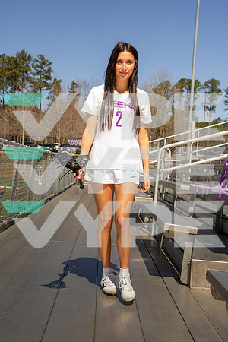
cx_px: 114
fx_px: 560
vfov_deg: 33.9
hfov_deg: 23.0
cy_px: 171
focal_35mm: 59
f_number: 10
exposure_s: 1/125
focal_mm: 59
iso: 100
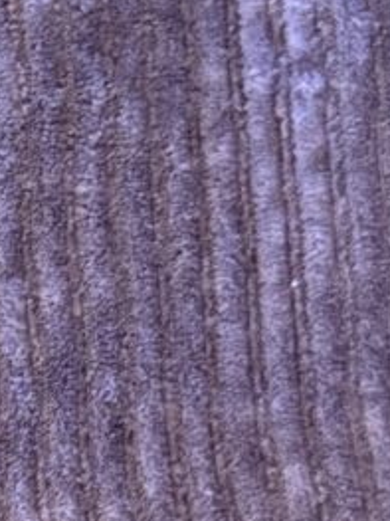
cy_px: 519
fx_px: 2811
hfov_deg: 7.4
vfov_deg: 10.5
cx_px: -550
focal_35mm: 187
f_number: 1.78
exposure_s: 1/60
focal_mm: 6.76
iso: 800
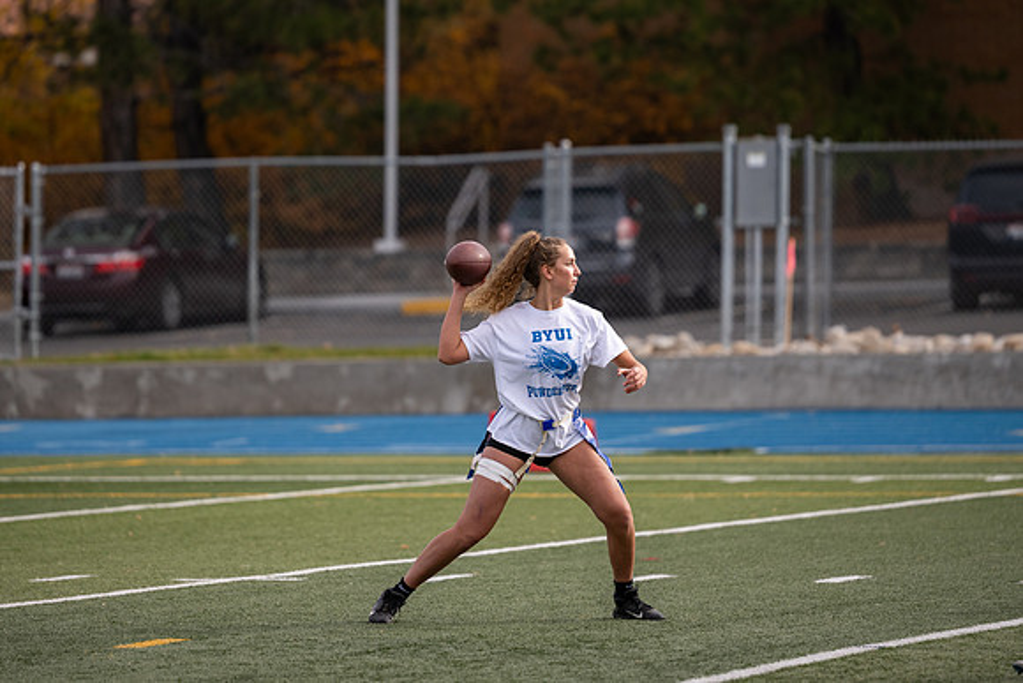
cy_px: 242
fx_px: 7714
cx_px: 501
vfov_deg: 5.1
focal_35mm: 271
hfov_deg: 7.6
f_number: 2.8
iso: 200
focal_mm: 185
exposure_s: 1/2500
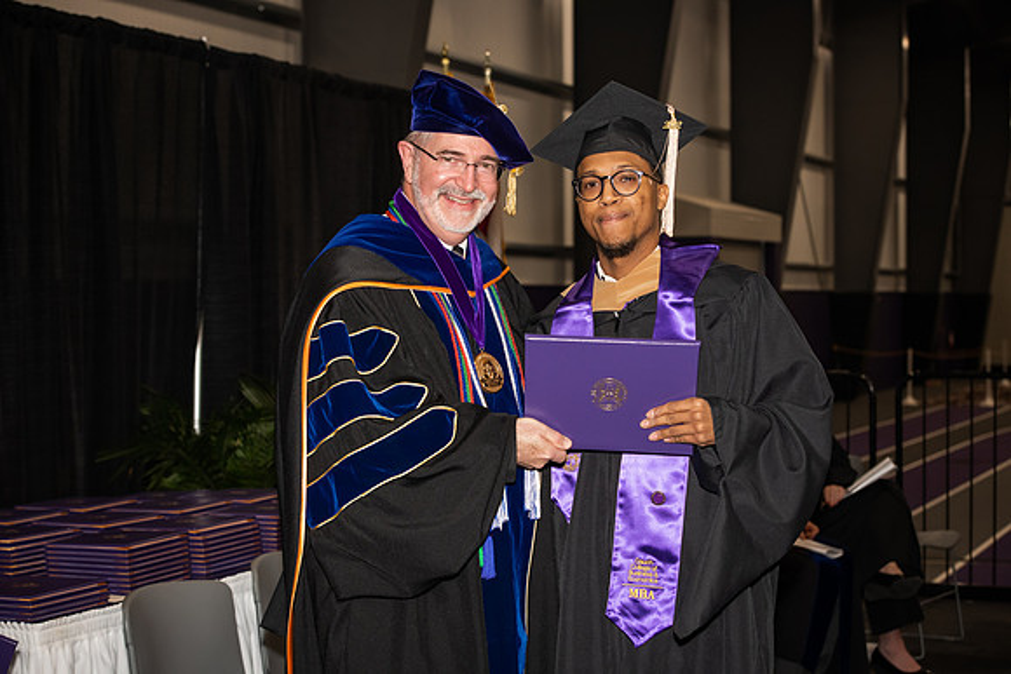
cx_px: 506
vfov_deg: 19.5
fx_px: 1966
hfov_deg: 28.8
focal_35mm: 70
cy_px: 337
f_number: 5.6
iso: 1000
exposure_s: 1/200
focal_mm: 70
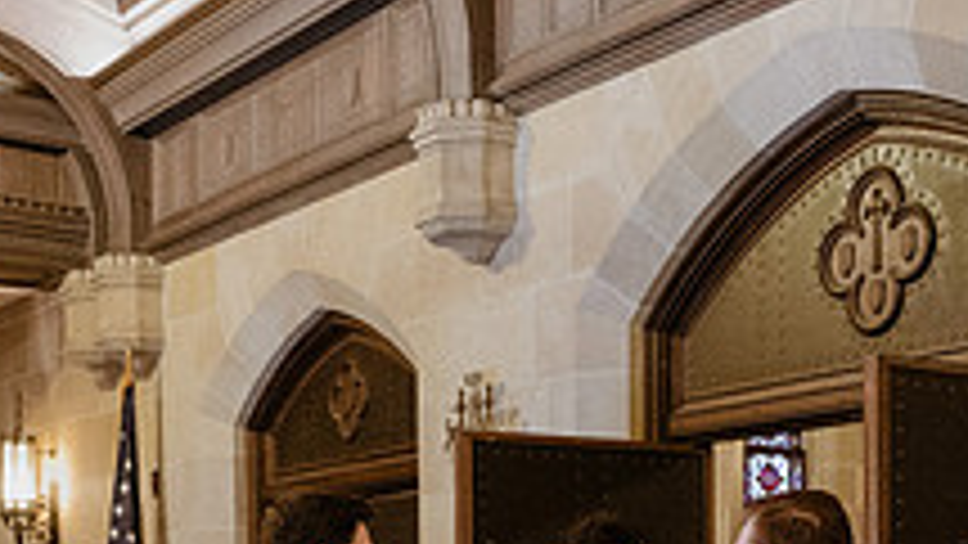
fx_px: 2028
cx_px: 626
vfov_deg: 14.4
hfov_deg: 26.7
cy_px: 789
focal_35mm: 79
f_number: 2.8
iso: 8000
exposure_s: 1/125
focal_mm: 28
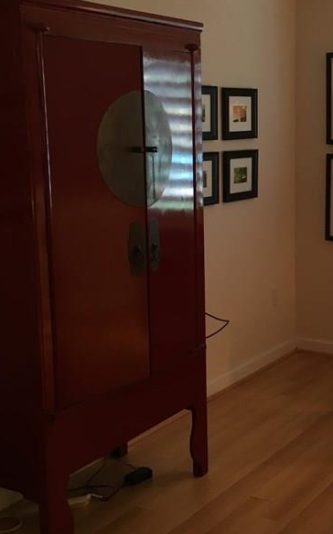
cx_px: 341
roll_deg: -0.4
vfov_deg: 37.5
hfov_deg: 22.9
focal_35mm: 54
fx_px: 785
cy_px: 261
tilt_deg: -10.1
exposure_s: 1/30
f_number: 2.2
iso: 64
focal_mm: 4.15
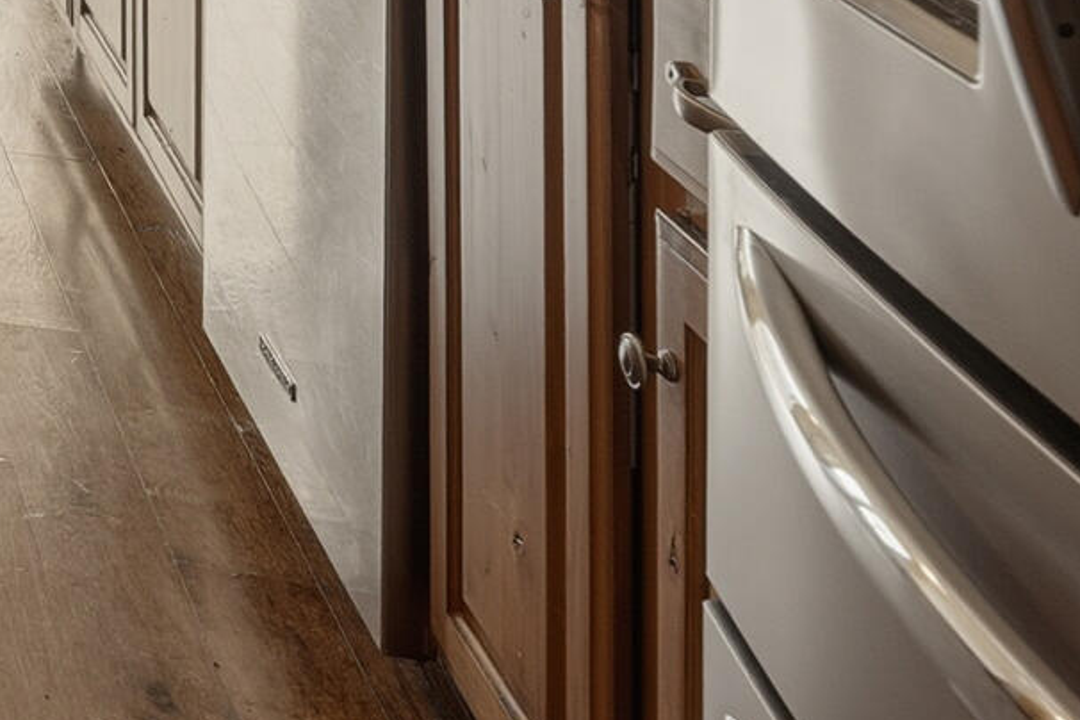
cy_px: -635
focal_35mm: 66
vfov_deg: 16.6
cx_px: -923
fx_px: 1980
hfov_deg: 20.3
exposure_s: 1/640
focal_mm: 16
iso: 160
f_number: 8
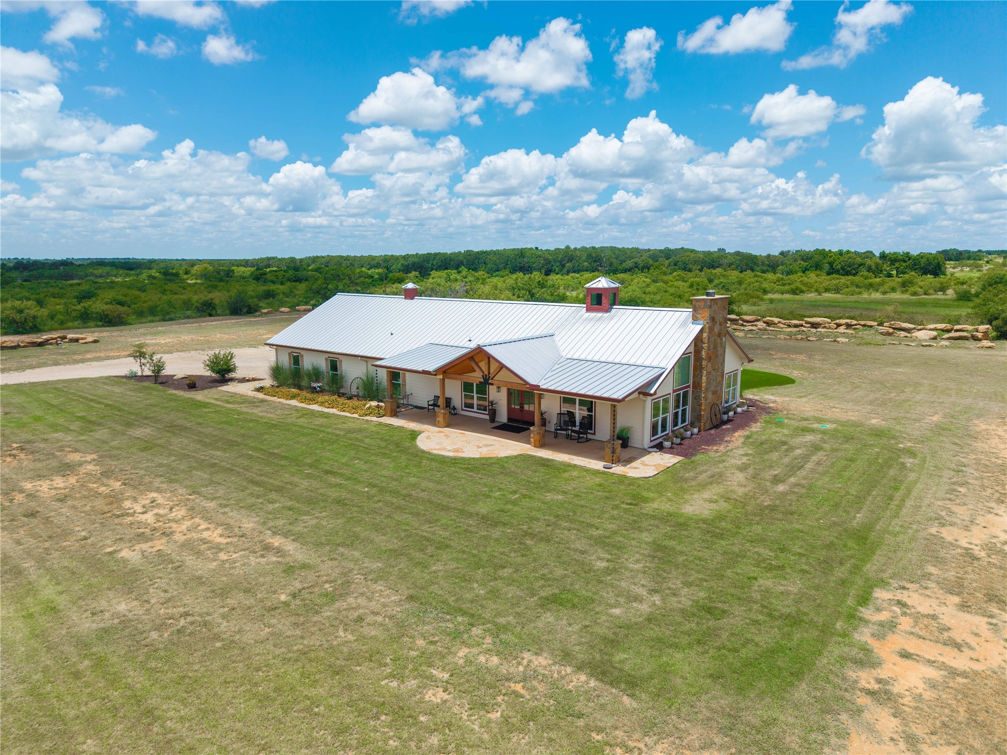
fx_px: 698
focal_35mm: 24
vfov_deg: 56.8
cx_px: 504
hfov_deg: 71.6
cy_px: 378
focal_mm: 8.67
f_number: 1.8
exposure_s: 1/5000
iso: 120
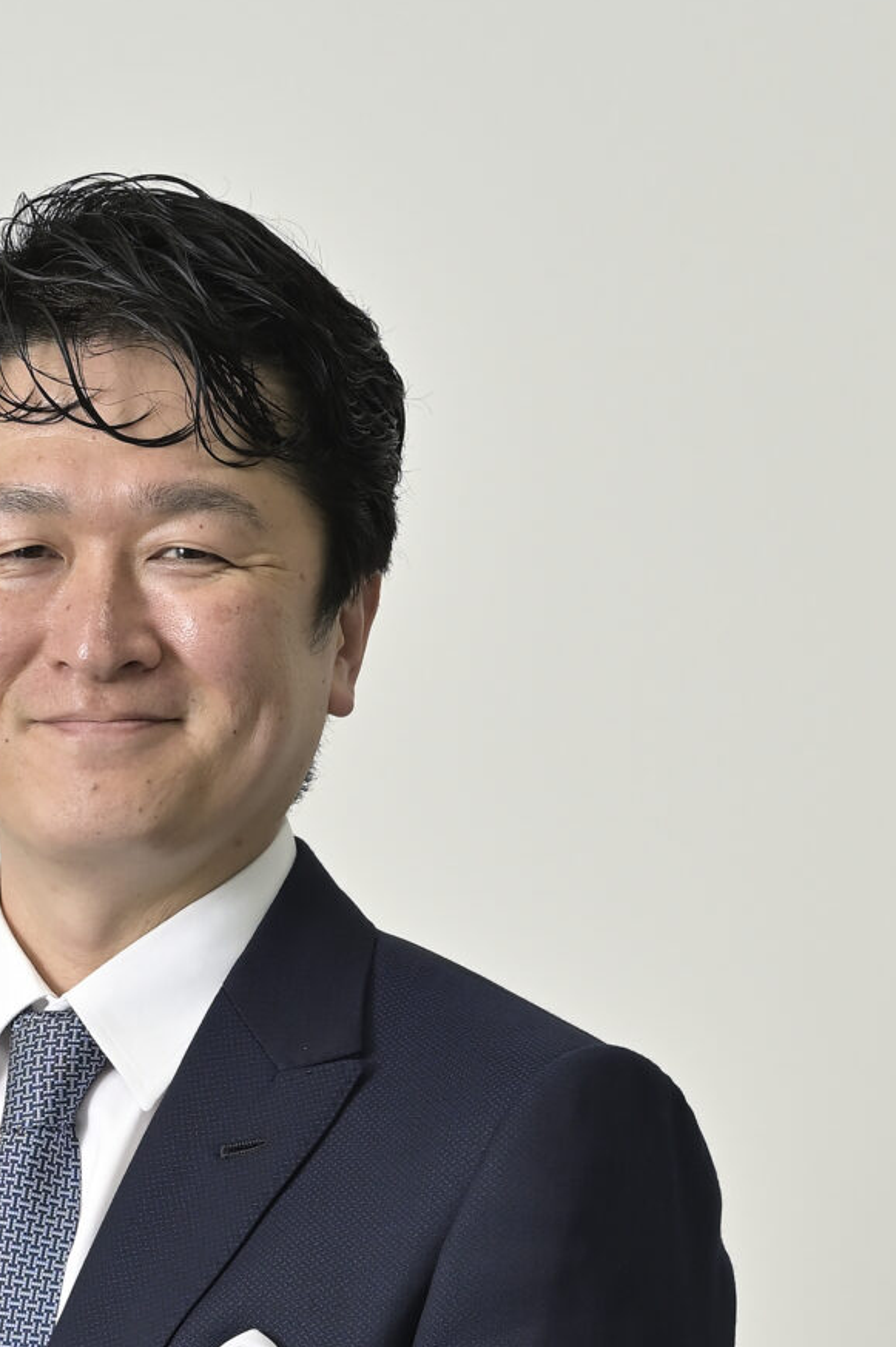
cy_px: 1606
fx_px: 7998
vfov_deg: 9.5
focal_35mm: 214
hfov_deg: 6.4
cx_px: 106
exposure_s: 1/125
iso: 250
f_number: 4.5
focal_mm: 73
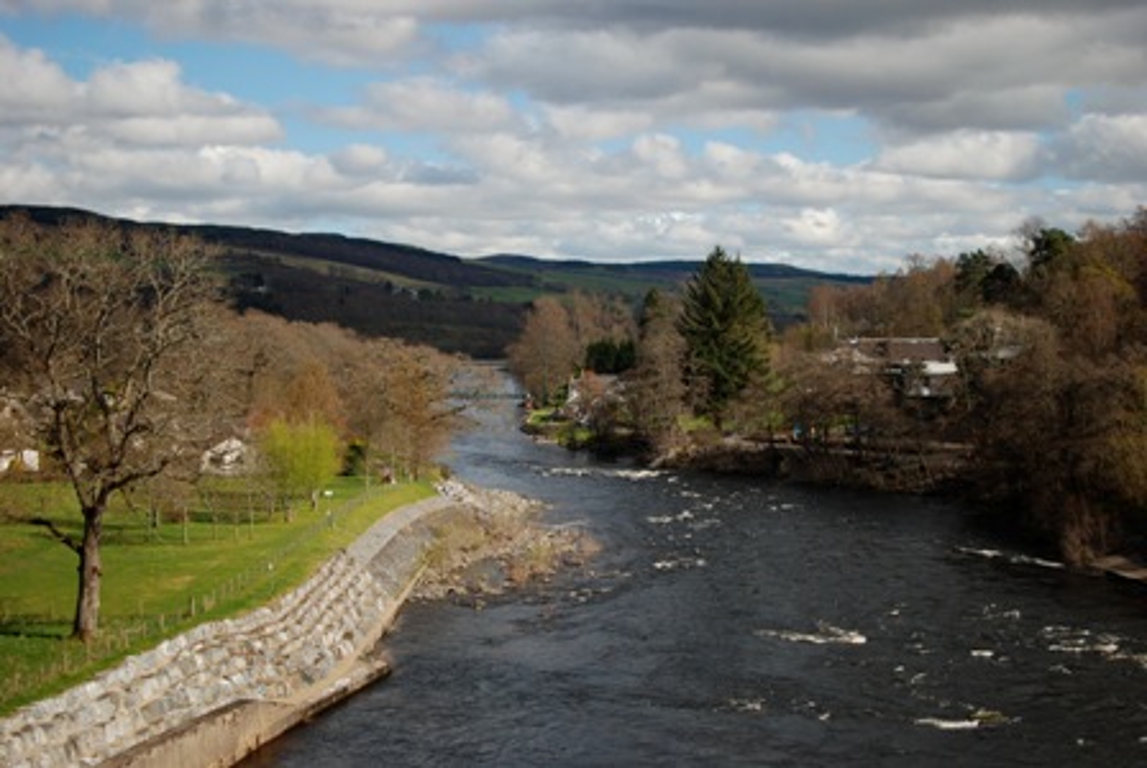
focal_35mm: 52
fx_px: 1675
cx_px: 574
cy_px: 384
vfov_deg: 25.8
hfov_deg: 37.8
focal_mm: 35
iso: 100
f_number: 2
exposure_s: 1/4000
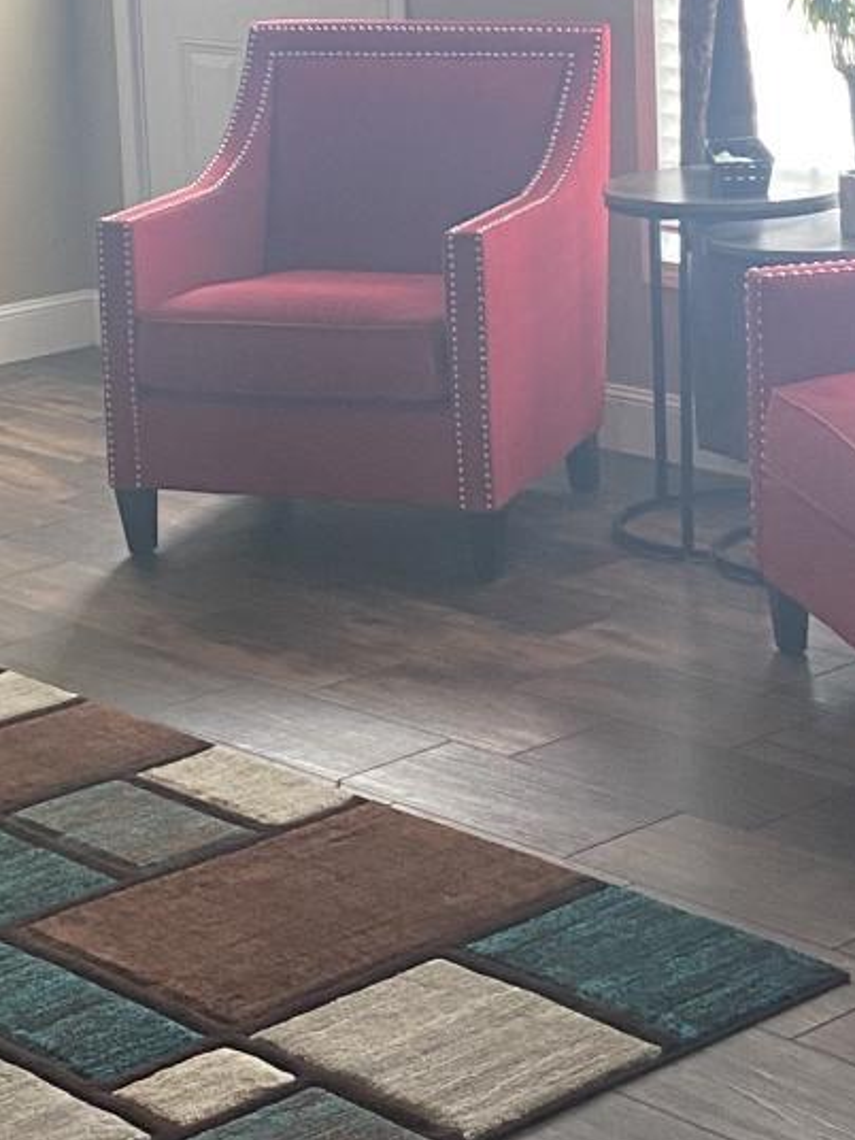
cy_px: 289
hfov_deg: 15.2
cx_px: 470
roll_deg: +2.7
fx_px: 3194
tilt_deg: -10.2
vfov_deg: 20.1
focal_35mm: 97
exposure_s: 1/60
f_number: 1.8
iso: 125
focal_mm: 4.25
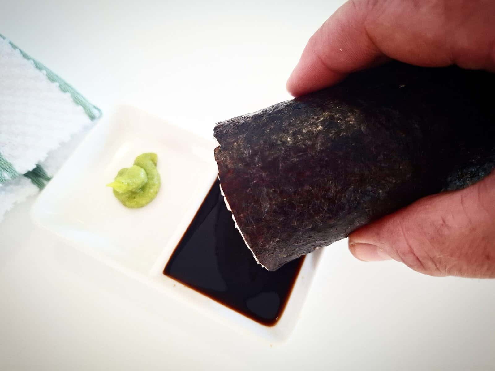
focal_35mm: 23
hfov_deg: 73.9
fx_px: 329
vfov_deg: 58.9
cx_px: 248
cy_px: 186
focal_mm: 5.54
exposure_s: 1/50
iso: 160
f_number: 1.8
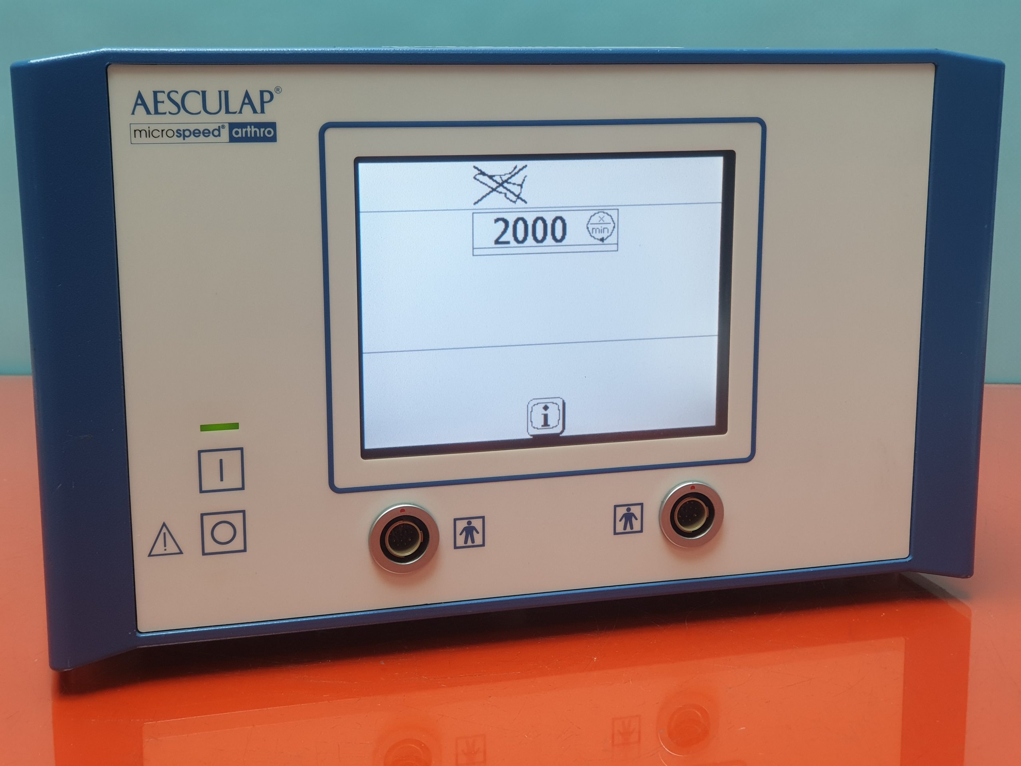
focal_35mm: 52
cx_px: 510
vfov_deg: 28.0
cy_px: 383
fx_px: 1534
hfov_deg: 36.8
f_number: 2.4
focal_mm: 6
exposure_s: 1/33
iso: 80
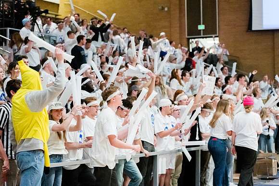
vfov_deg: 14.3
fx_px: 743
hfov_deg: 21.2
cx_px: 108
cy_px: 93
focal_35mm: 96
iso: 20000
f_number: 2.8
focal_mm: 78
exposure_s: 1/1000
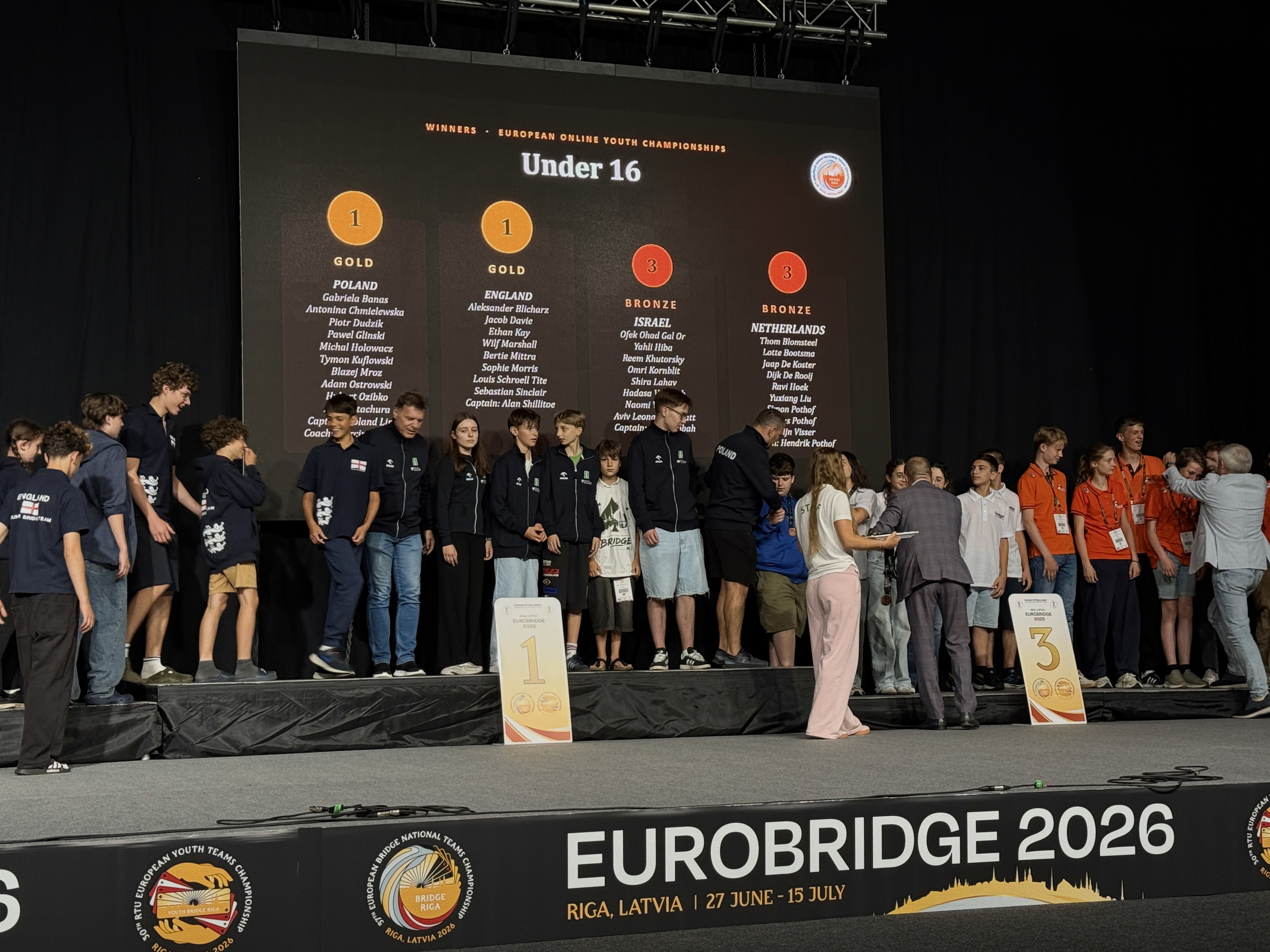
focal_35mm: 48
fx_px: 1761
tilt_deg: +5.5
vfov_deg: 30.3
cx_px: 635
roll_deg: -1.1
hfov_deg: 39.7
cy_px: 476
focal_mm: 6.76
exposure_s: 1/50
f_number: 1.78
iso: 100
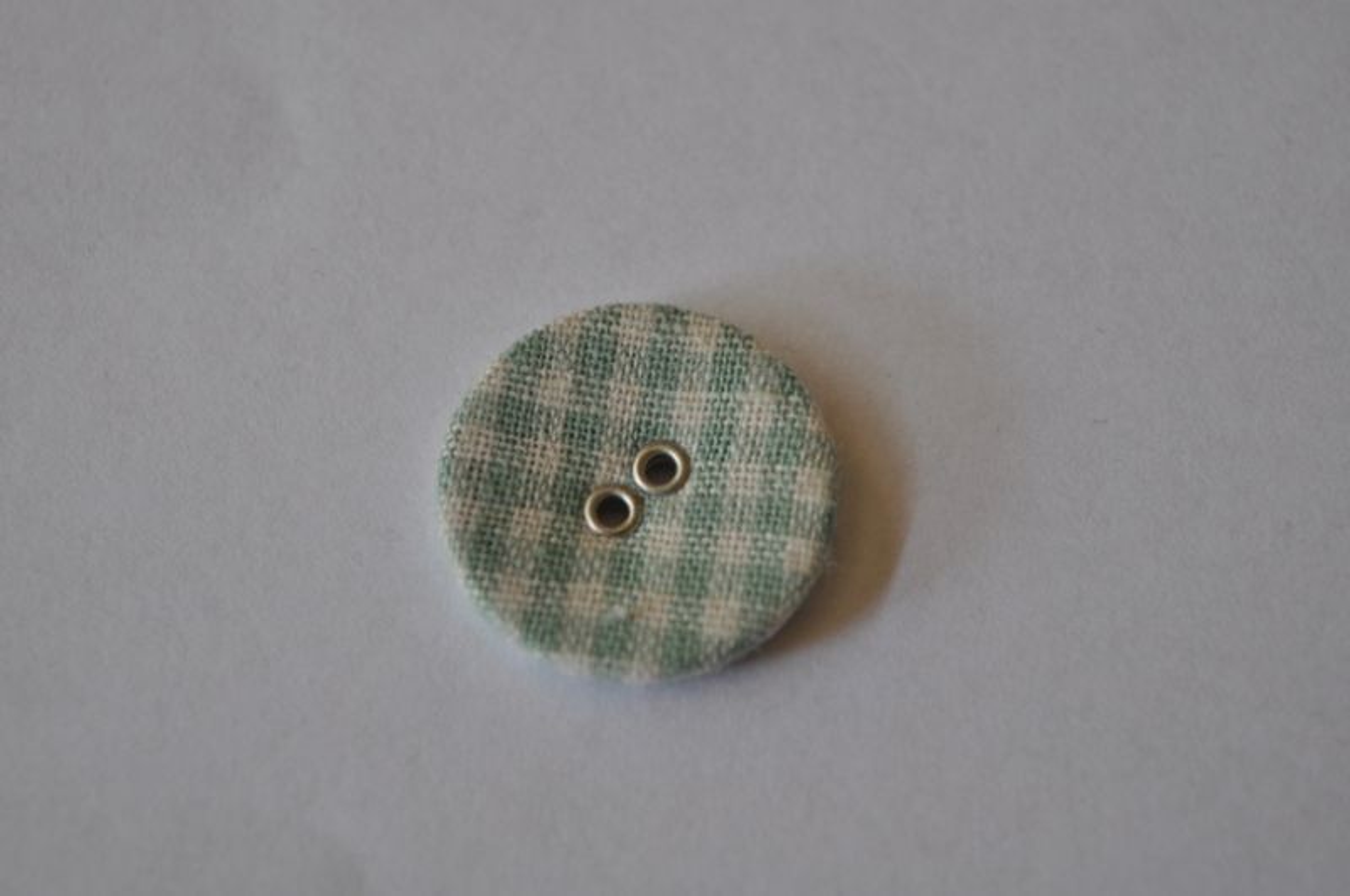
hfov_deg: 24.7
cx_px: 675
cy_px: 448
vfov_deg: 16.5
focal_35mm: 82
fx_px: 3089
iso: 400
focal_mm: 55
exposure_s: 1/60
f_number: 5.6
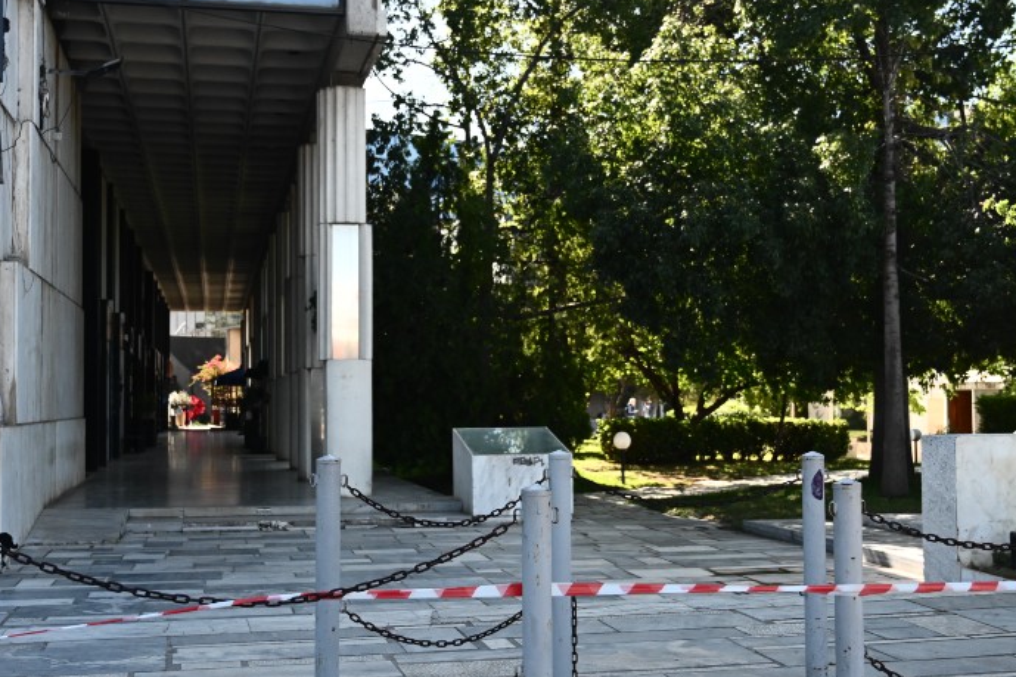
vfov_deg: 29.2
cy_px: 342
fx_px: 1298
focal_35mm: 46
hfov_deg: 42.7
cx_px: 490
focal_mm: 24
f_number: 4
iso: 640
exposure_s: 1/3200
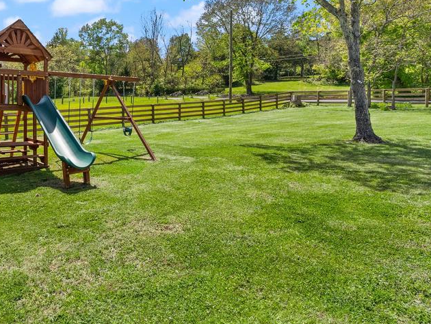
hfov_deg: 64.7
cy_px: 117
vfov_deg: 54.2
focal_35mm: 25
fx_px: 311
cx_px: 101
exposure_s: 1/320
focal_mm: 16
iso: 800
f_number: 9
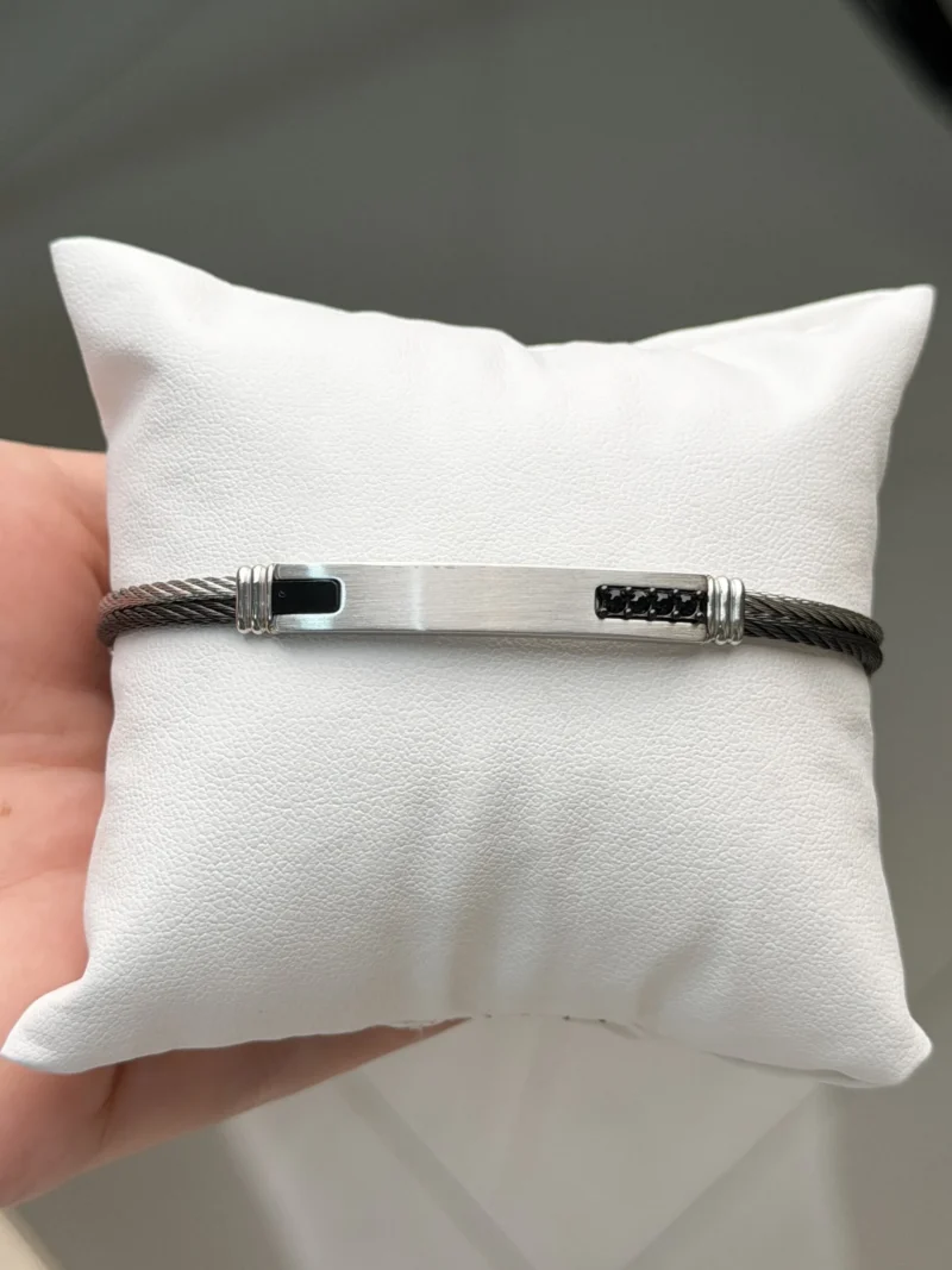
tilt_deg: -72.9
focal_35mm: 48
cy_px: 635
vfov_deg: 39.7
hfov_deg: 30.3
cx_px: 476
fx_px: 1760
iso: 64
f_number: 1.78
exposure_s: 1/786
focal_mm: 6.76
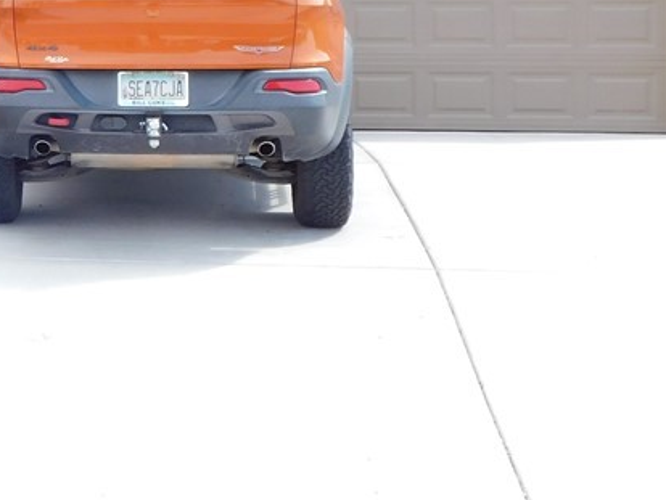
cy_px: 50
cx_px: -150
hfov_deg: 20.5
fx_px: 1713
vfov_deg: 16.4
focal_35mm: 89
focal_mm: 6.3
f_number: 3.5
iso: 125
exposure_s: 1/400
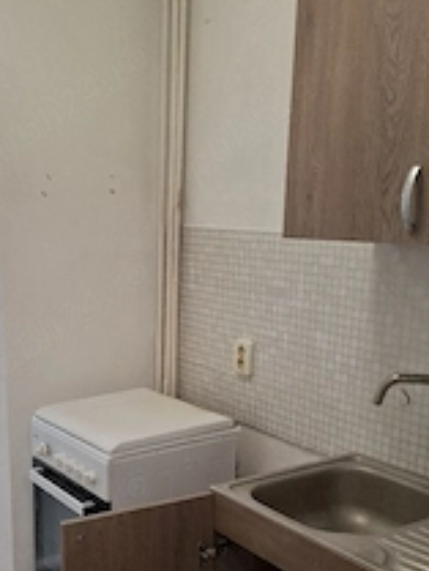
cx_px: 115
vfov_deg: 42.6
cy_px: 358
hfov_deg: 32.4
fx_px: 726
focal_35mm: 44
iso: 80
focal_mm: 5.54
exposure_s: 1/100
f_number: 1.8
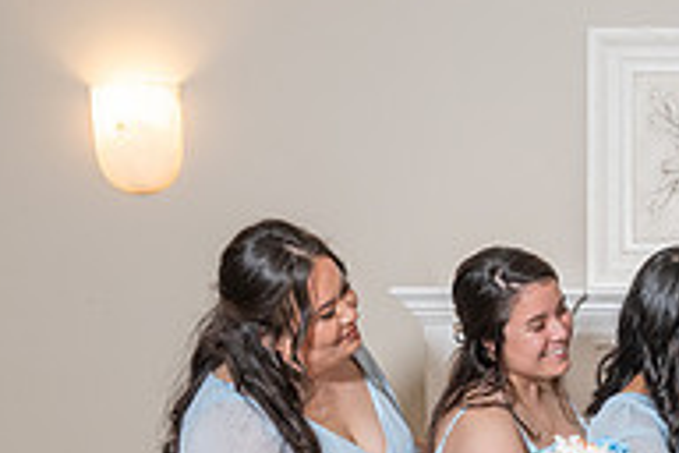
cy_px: 603
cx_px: 820
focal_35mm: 100
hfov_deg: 19.2
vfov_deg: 13.2
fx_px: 1886
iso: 640
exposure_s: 1/160
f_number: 4.5
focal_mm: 32
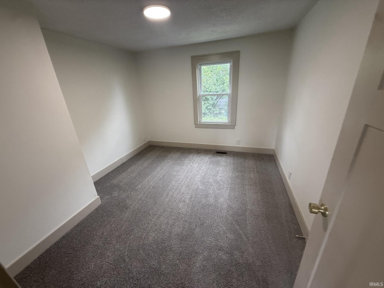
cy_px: 144
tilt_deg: -20.3
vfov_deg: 85.7
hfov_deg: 102.1
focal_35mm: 14
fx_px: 155
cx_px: 192
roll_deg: +3.4
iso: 200
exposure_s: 1/120
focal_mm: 2.22
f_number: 2.2
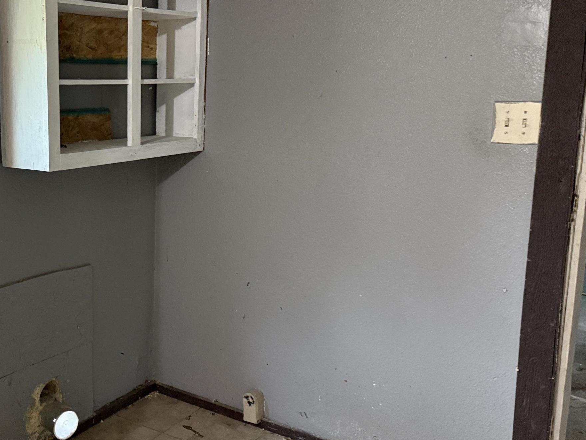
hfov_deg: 42.5
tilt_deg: -9.2
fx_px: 711
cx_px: 106
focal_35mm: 42
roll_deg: +0.6
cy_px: 211
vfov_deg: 34.4
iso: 640
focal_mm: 6.76
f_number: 1.78
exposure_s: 1/40
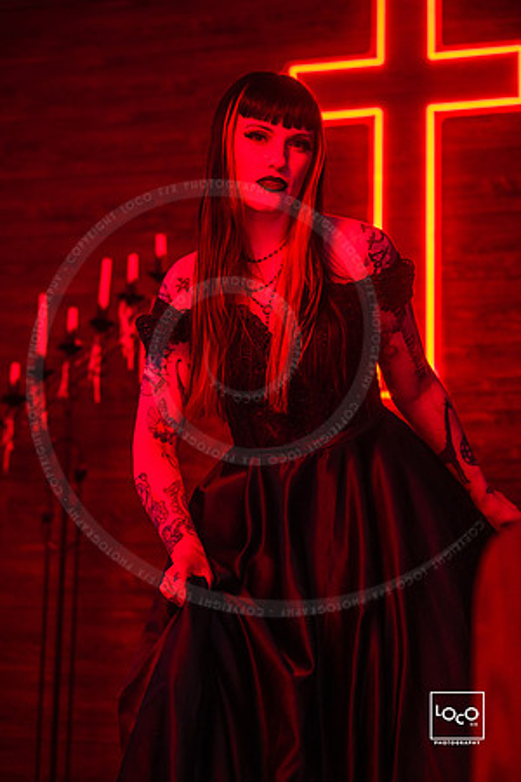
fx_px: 1454
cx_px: 260
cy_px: 391
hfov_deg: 20.3
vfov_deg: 30.1
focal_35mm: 67
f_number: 2.5
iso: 1000
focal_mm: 67
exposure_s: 1/250
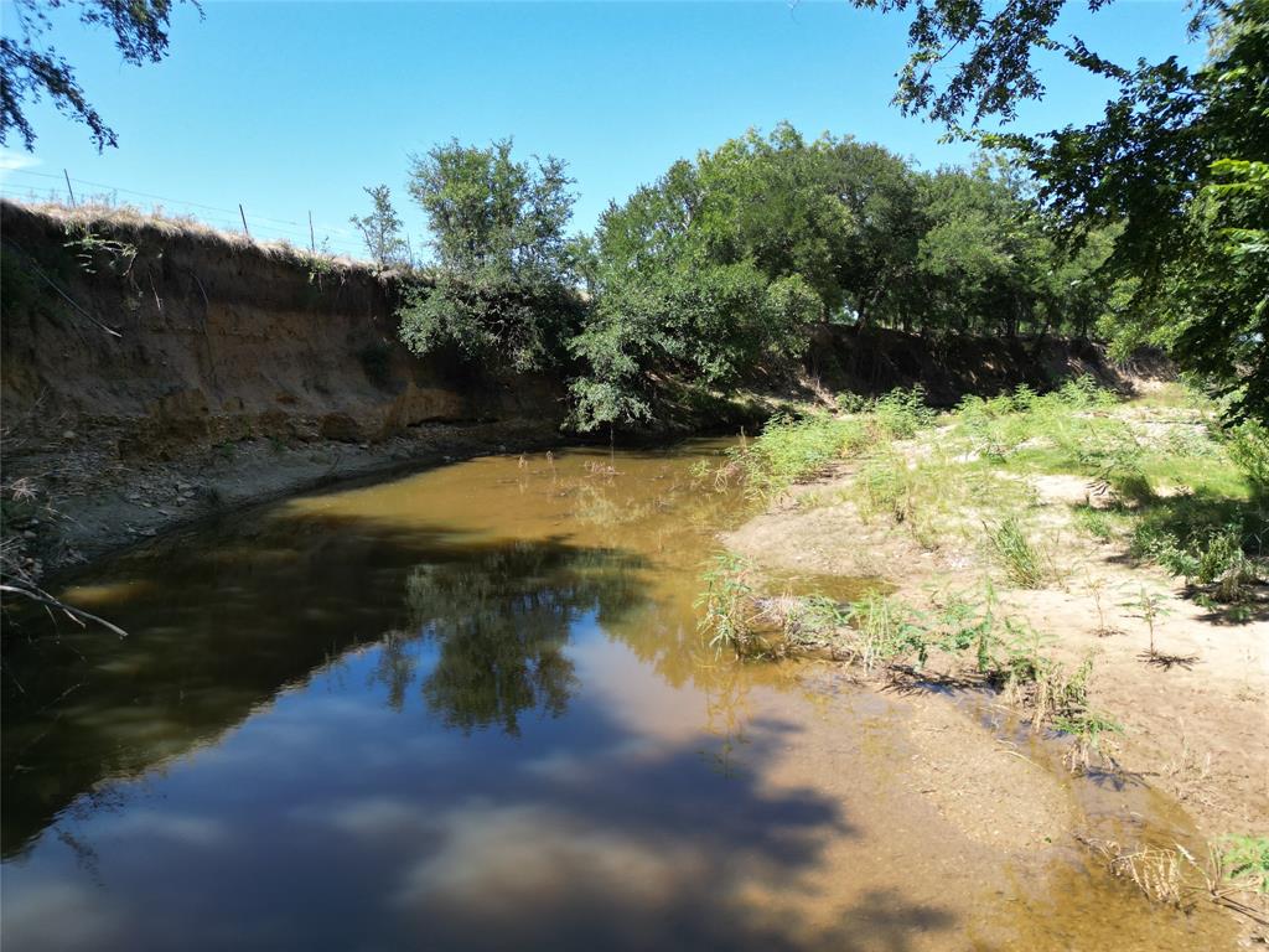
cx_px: 634
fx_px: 880
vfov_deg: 56.8
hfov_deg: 71.6
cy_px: 476
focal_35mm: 24
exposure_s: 1/1000
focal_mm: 6.72
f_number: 1.7
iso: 100
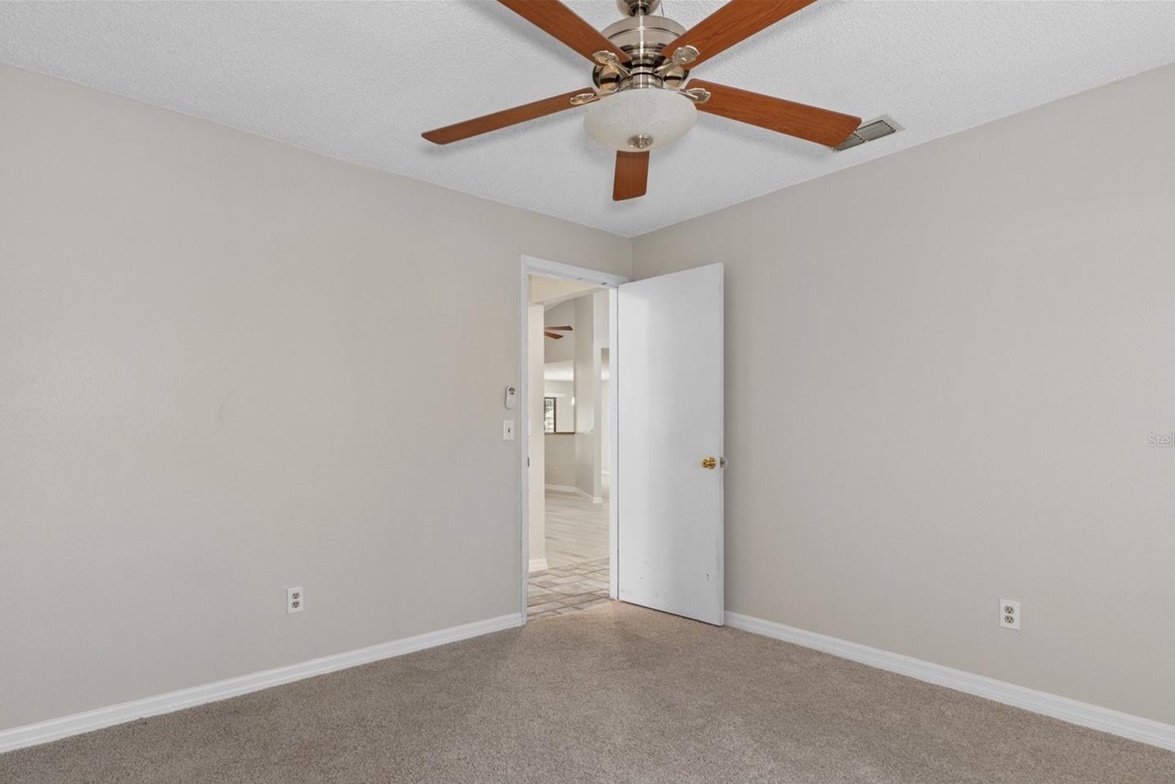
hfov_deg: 88.2
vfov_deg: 65.5
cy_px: 440
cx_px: 560
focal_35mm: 19
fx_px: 606
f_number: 8
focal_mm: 11
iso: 320
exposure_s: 3.2
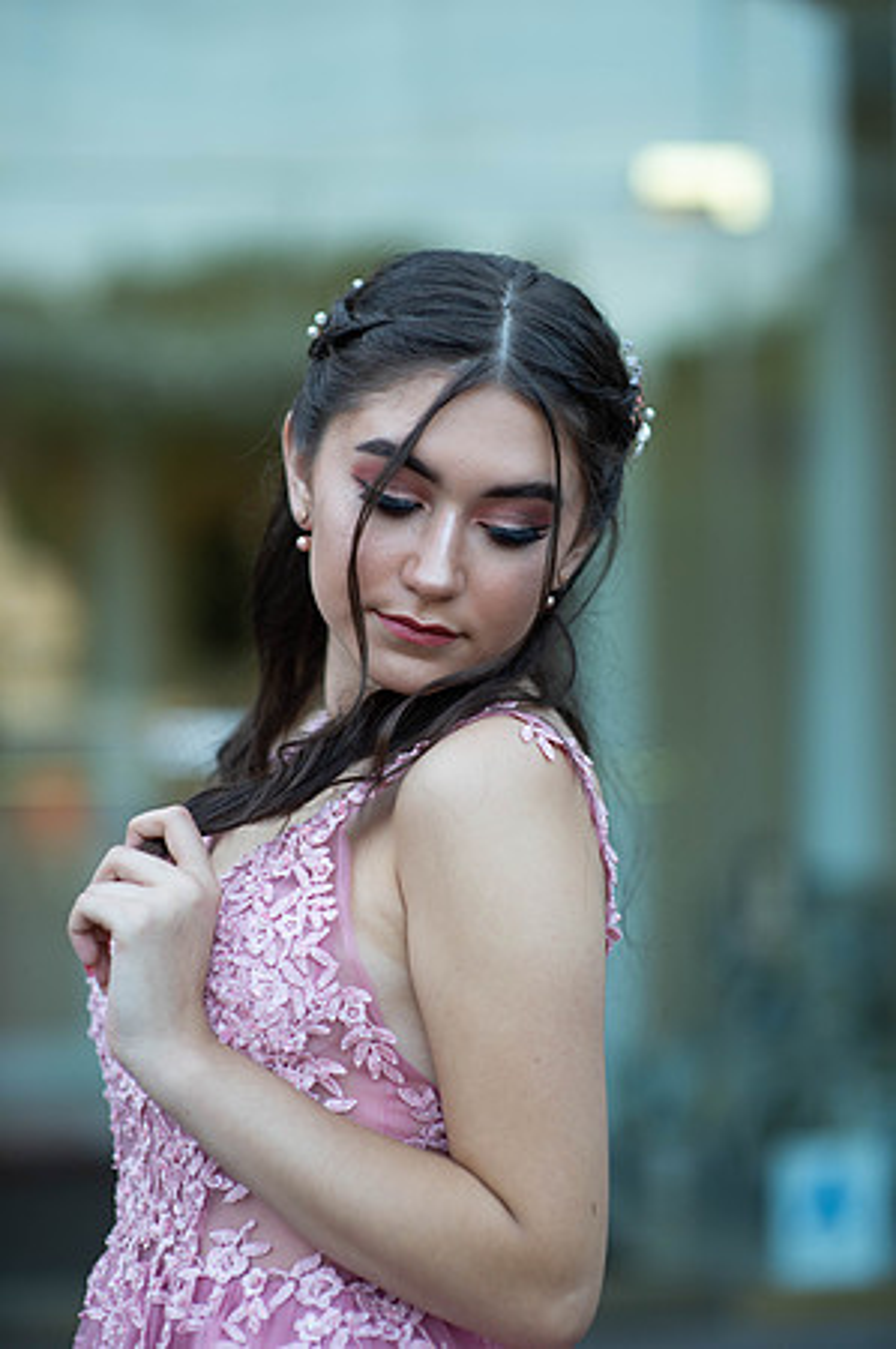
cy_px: 674
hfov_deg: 16.0
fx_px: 3180
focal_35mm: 85
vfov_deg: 23.9
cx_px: 448
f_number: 2
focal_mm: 85
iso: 250
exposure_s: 1/640
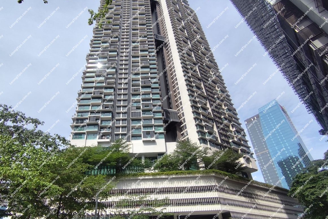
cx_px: 154
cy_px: 107
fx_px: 173
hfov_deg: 86.8
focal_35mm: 19
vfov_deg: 64.6
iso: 50
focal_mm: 1.65
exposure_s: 1/1576
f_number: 2.2
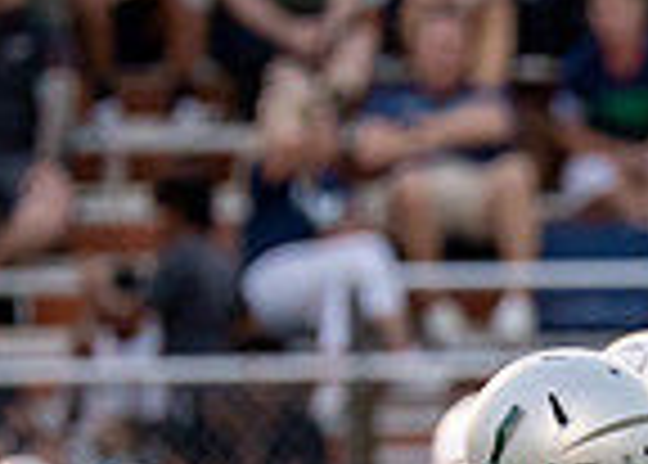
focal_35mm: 1220
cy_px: 650
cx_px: 1173
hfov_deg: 1.7
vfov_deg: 1.2
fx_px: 22463
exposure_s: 1/1000
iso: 1000
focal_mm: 200
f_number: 2.8
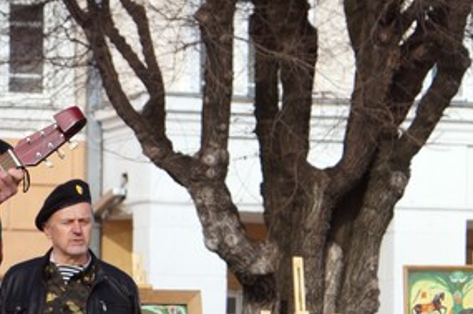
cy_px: 300
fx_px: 2899
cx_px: -63
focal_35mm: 221
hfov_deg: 9.2
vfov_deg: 6.2
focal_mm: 60
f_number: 7.1
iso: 100
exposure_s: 1/250
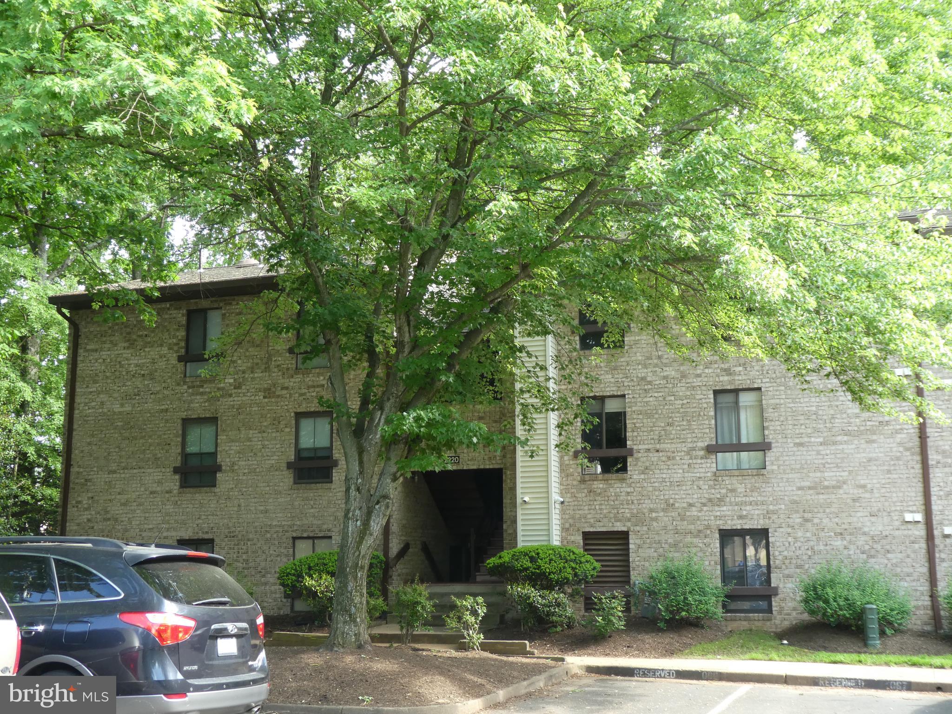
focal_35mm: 44
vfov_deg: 32.9
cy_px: 357
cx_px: 476
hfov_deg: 42.9
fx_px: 1210
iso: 160
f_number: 3.9
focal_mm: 7.8
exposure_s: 1/80
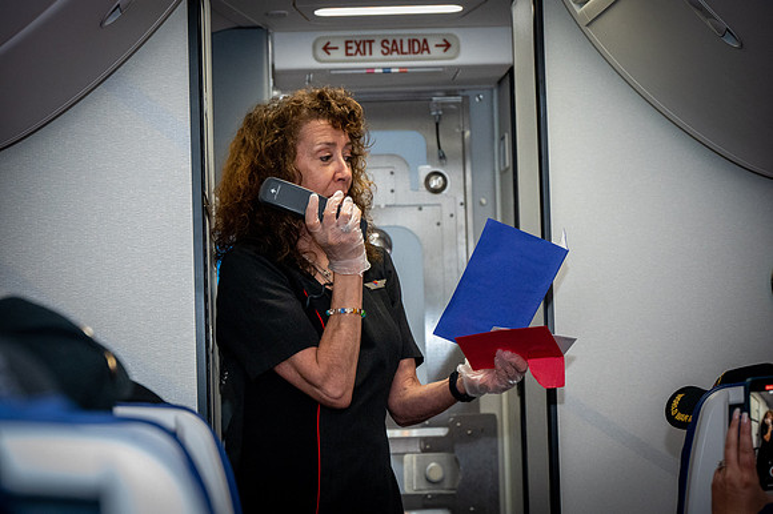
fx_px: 2210
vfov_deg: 13.3
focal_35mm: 103
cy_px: 257
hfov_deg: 19.8
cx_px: 386
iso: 8000
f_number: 7.1
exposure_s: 1/200
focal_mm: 103
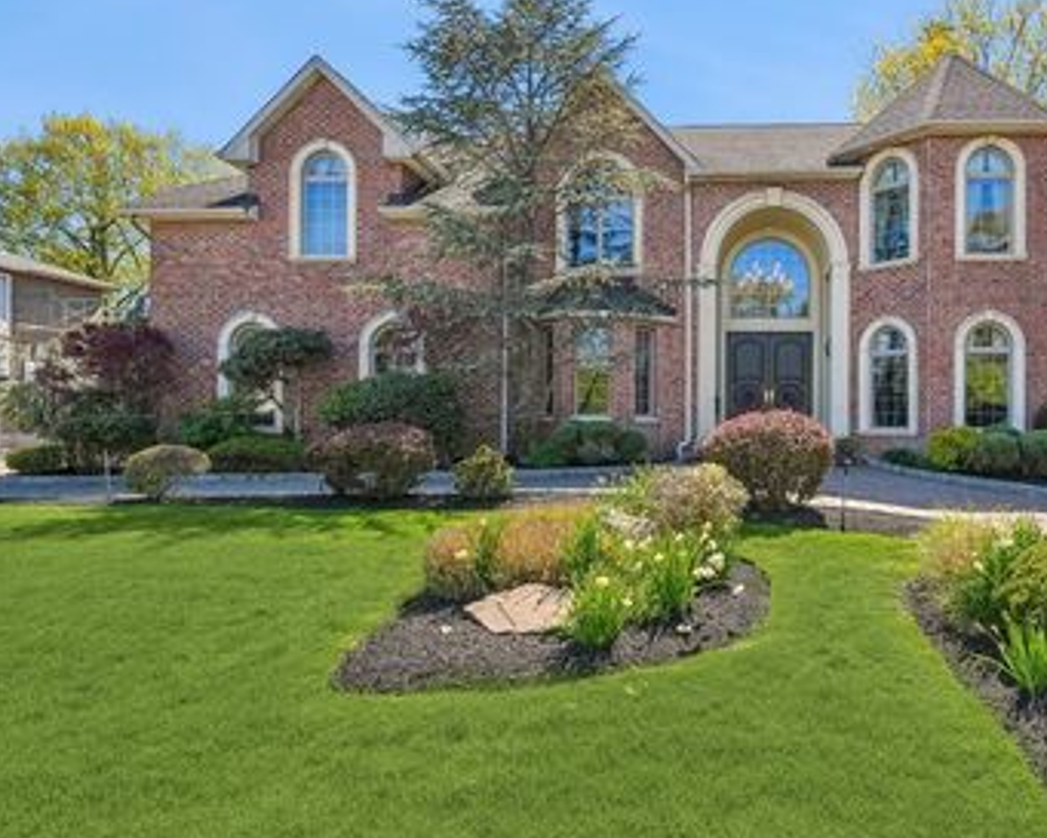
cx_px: 703
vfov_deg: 63.0
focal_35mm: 22
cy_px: 376
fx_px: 682
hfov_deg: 72.6
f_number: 8
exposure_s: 1/200
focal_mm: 16
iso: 400
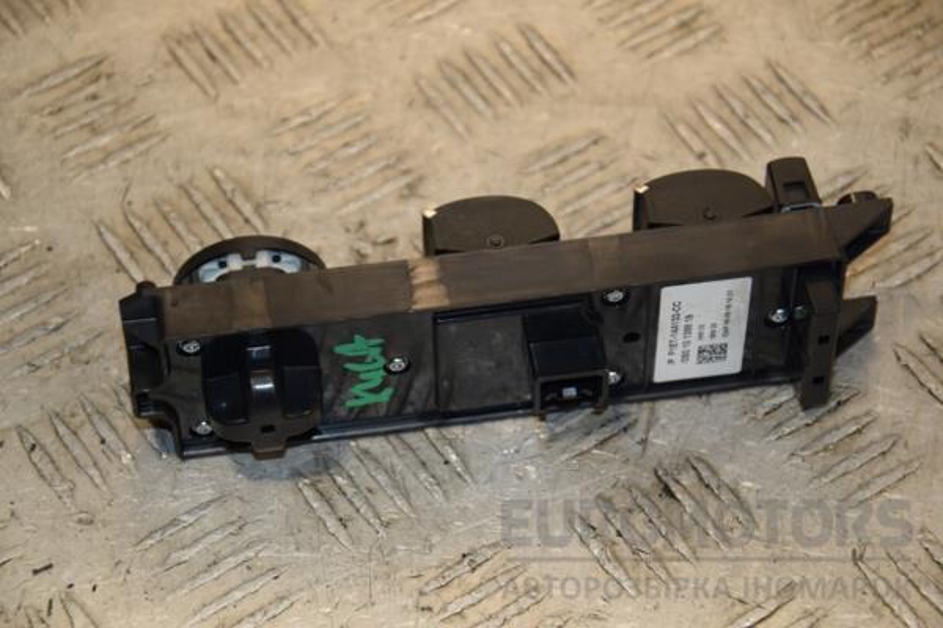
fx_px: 3143
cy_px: 314
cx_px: 472
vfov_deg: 11.4
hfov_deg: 17.1
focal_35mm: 120
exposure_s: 1/200
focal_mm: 80
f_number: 6.3
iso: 800
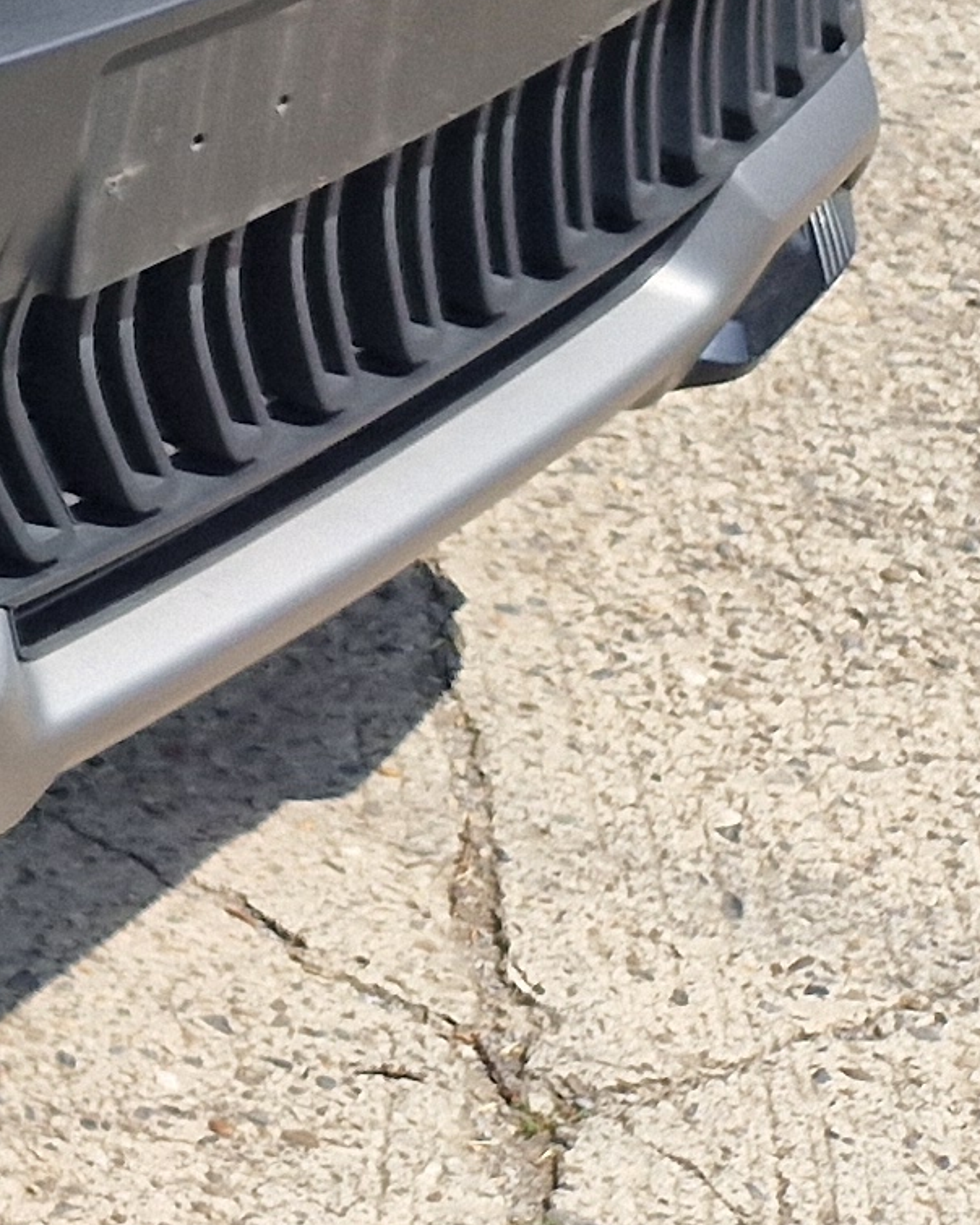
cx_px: -1663
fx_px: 4314
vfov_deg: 14.8
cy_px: -707
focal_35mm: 119
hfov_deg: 10.4
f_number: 1.8
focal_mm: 5.4
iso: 50
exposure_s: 1/1132
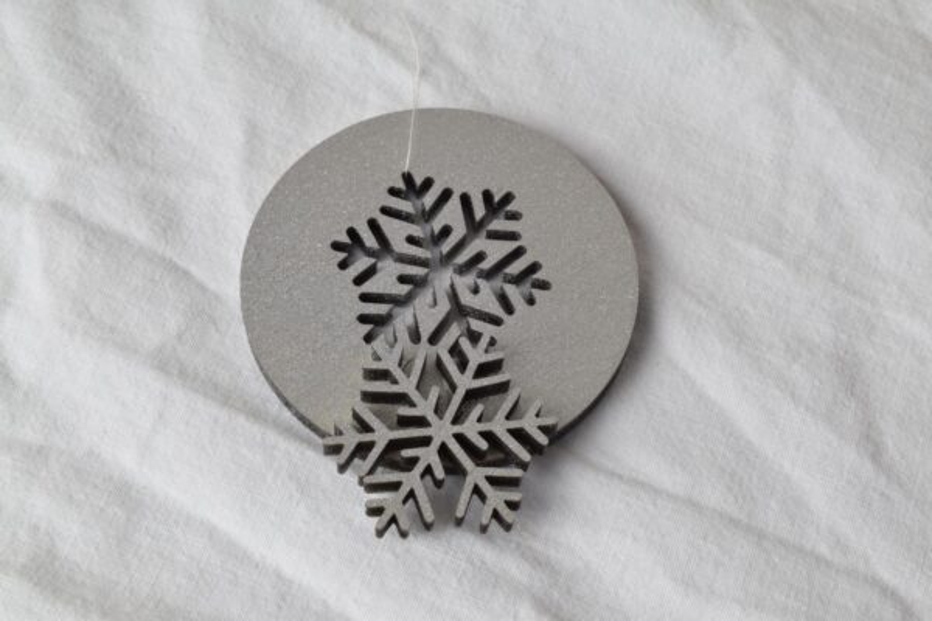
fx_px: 1747
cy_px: 310
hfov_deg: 29.9
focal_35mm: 68
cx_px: 466
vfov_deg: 20.2
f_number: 22
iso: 400
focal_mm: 45
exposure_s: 1/5
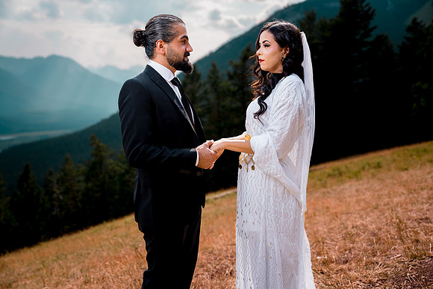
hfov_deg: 58.7
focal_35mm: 32
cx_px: 216
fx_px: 385
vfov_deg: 41.1
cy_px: 144
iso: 100
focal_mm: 32
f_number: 2.8
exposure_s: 1/1000
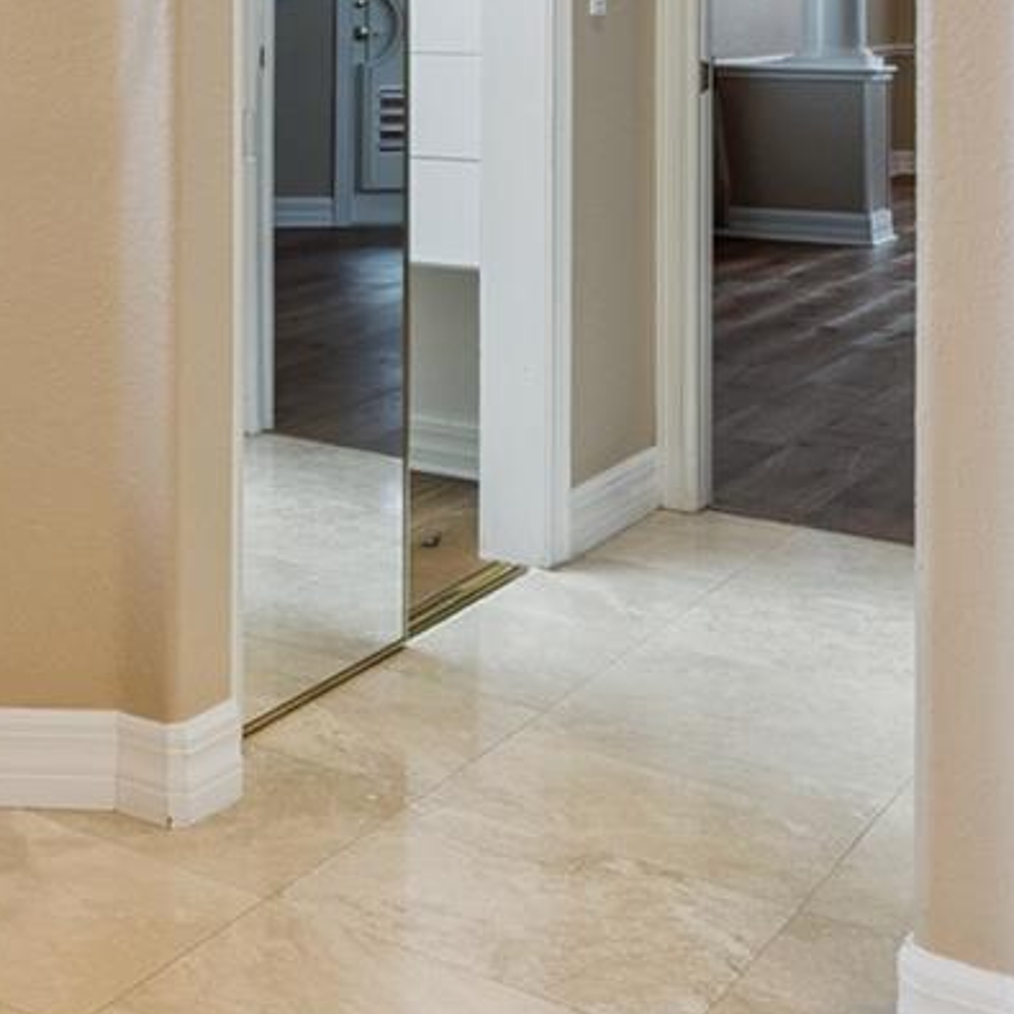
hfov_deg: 24.6
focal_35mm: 55
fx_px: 1823
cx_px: -483
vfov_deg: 29.0
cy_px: -13
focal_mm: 16
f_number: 10
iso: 800
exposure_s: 1/25
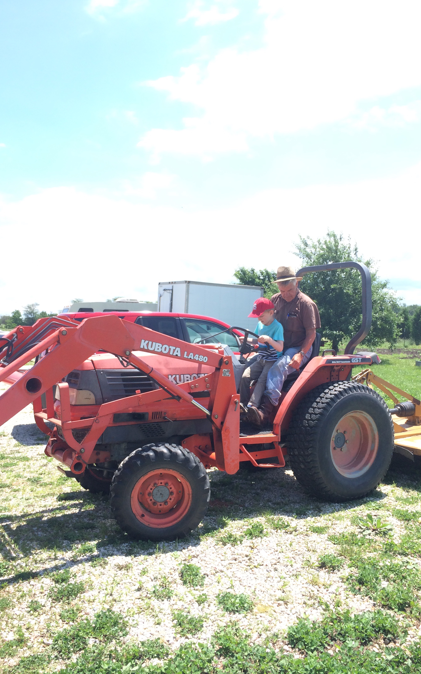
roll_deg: +1.8
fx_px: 569
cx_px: 239
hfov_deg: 40.5
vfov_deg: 61.2
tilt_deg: -6.4
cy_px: 340
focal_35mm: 31
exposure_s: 1/892
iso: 32
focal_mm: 4.15
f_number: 2.2
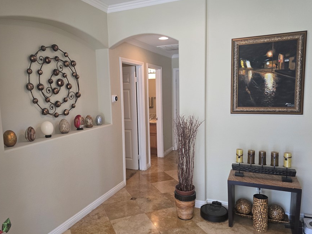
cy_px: 118
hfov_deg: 65.2
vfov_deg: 51.4
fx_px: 243
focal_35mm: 27
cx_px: 145
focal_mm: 6.3
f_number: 1.7
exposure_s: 1/120
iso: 160
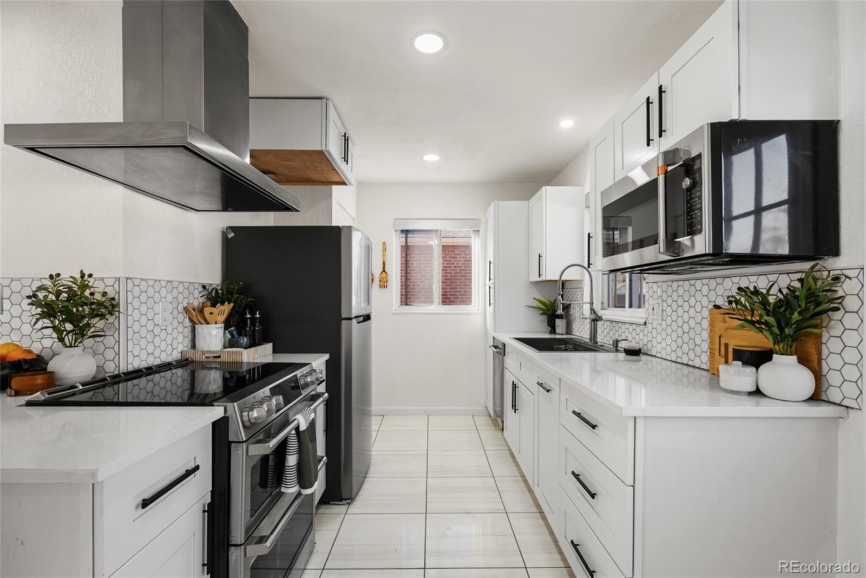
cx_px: 433
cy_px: 289
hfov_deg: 96.7
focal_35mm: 16
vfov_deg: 73.8
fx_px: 385
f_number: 8
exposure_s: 1/6
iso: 200
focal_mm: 16
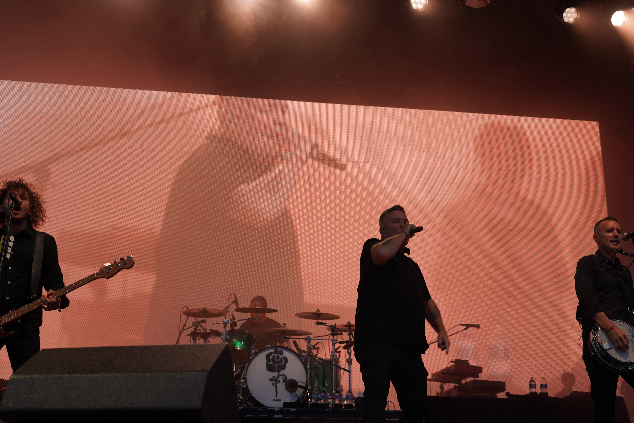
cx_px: 317
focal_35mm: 48
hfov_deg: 41.1
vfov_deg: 28.1
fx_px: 845
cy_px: 212
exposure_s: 1/160
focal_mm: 48
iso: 250
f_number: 4
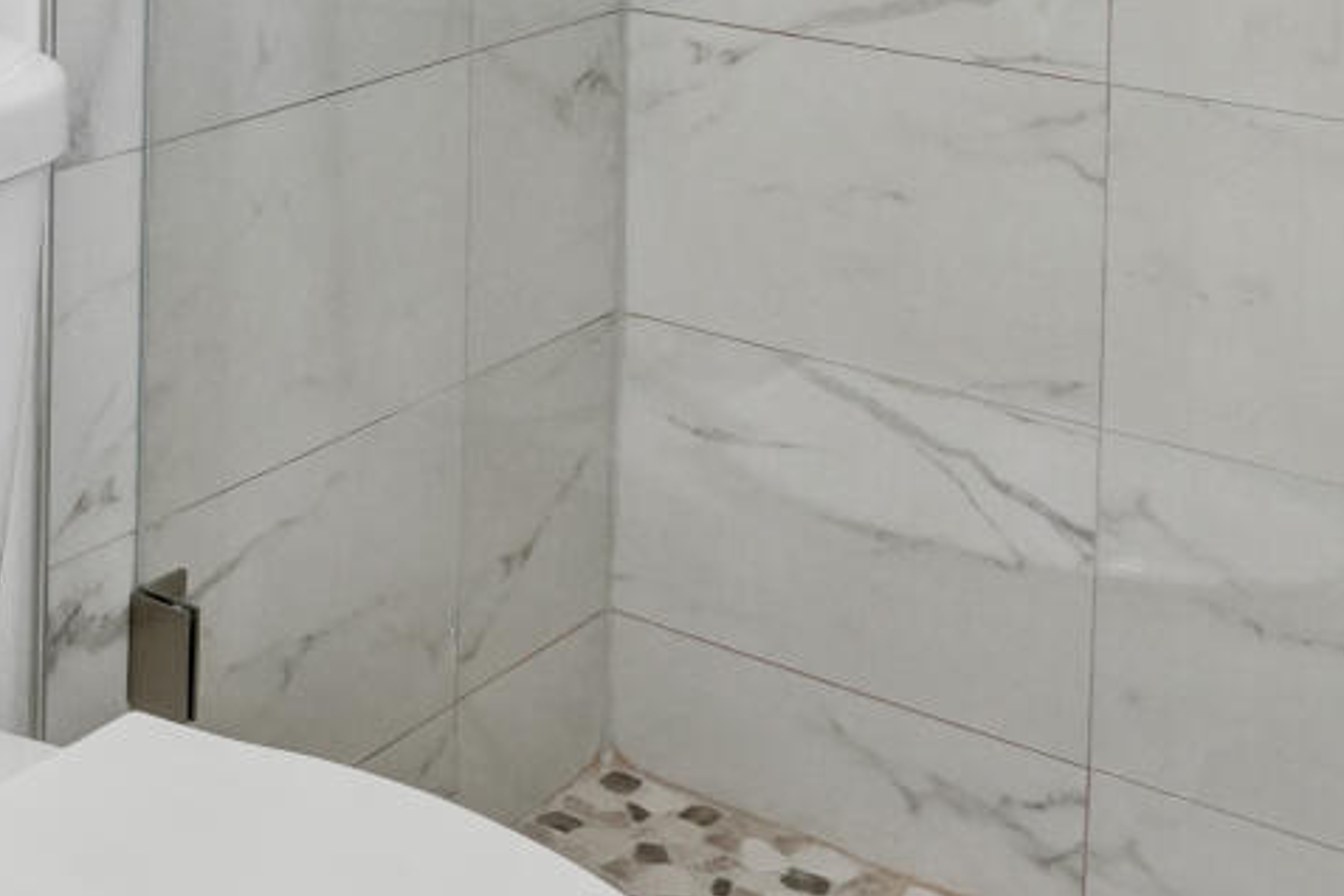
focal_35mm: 67
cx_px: -249
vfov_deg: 17.7
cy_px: -545
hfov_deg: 26.8
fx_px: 2501
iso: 1600
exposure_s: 1/60
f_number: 5.6
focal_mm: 16
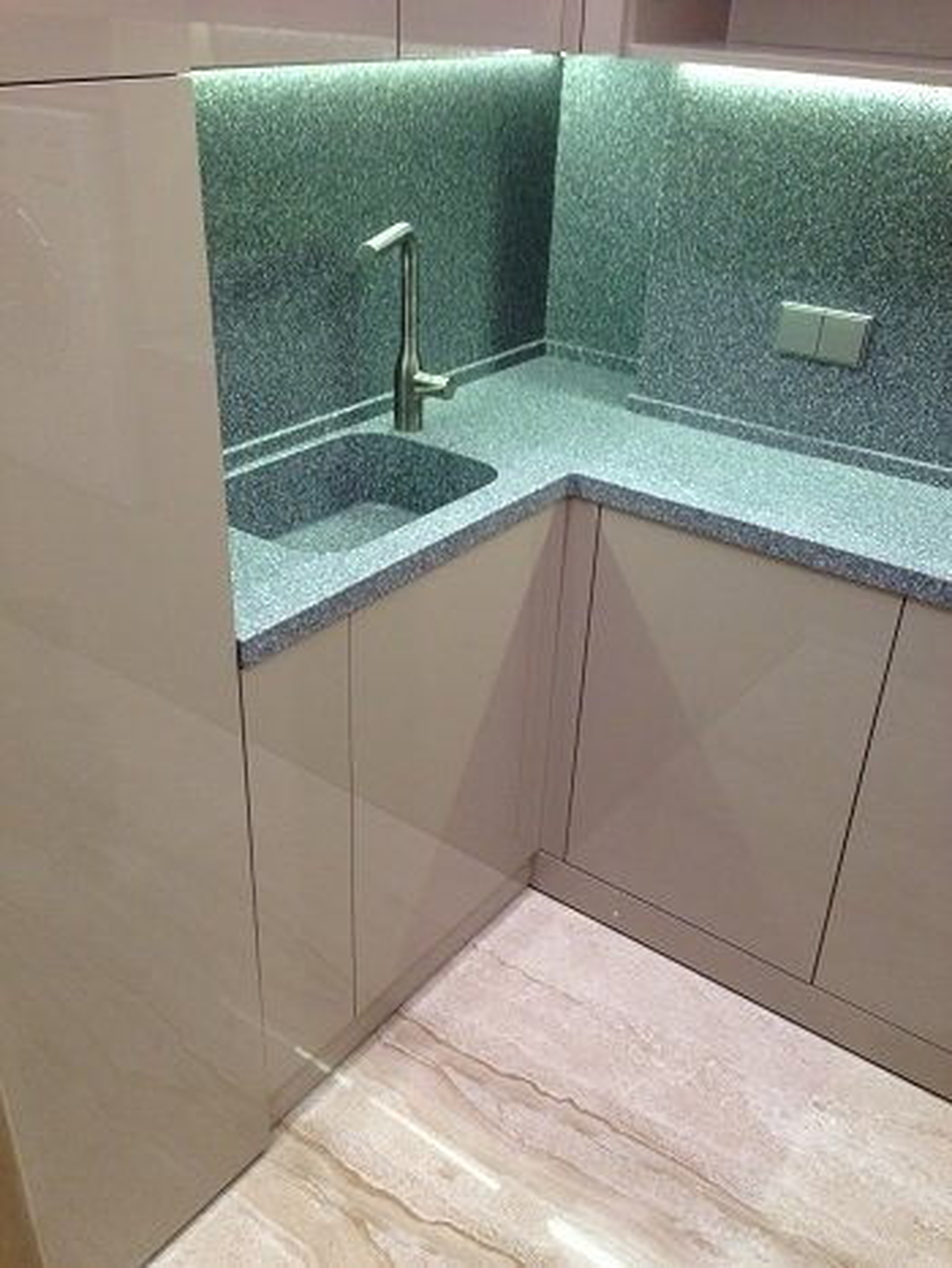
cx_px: 476
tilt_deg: -25.1
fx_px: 1209
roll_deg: -4.1
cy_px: 634
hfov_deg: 43.0
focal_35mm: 33
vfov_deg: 55.3
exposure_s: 1/20
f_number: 2.4
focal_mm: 4.12
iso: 100
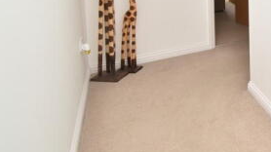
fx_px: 266
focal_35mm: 37
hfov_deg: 44.0
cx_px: 285
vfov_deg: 27.1
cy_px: -42
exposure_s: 1/60
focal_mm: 10
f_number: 5
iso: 200
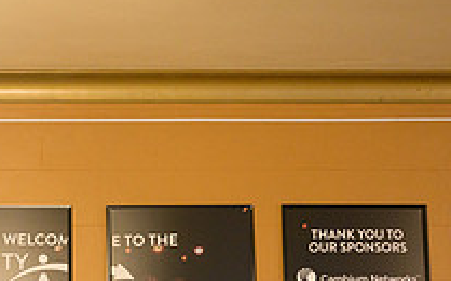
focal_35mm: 68
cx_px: 76
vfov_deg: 18.3
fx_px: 835
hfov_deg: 29.4
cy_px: 319
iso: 1250
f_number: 2.8
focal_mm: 24
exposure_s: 1/125
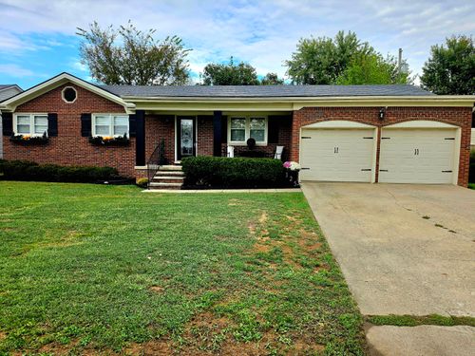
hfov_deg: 73.9
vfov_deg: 58.9
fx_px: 316
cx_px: 238
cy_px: 178
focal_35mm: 23
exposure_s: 1/3333
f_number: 1.4
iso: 64
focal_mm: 6.5
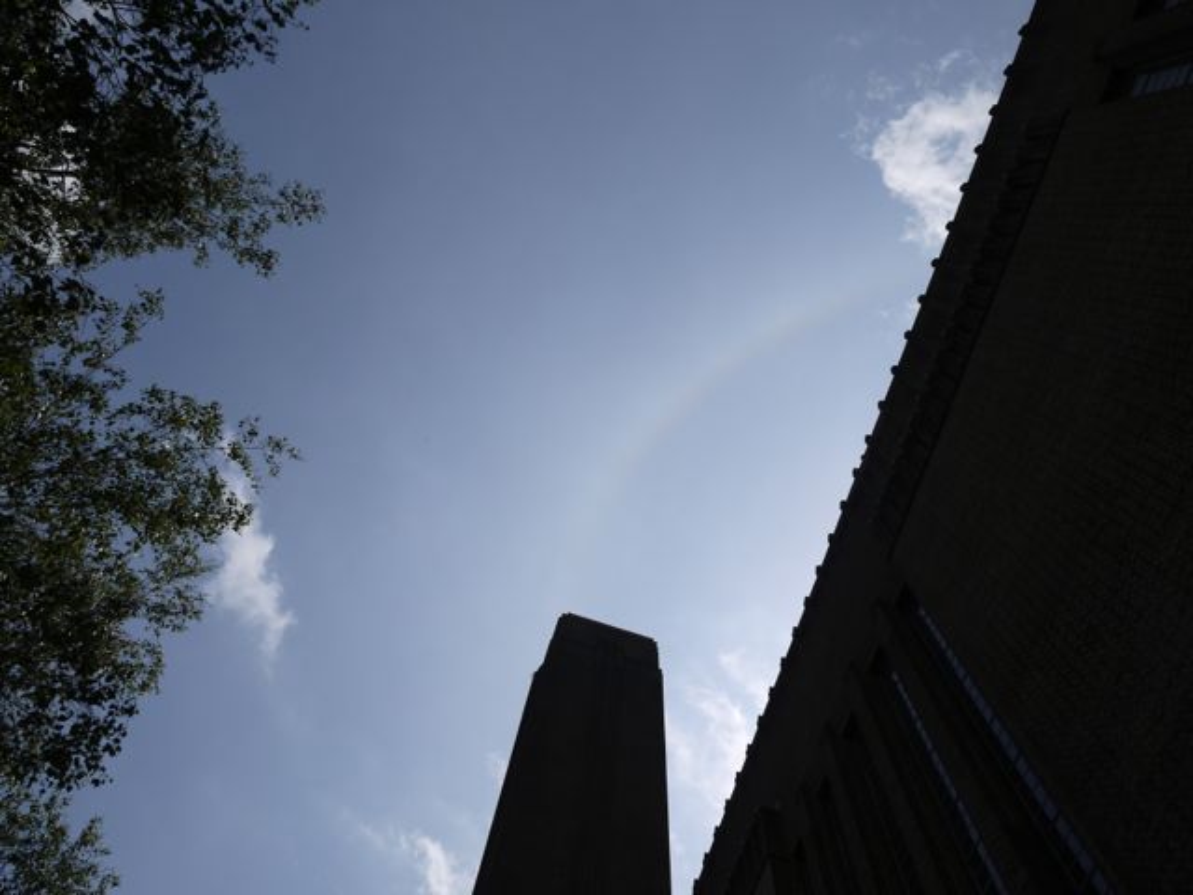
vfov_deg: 46.8
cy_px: 448
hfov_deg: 60.0
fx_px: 1034
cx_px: 596
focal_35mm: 30
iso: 100
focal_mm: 15
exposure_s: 1/800
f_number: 10
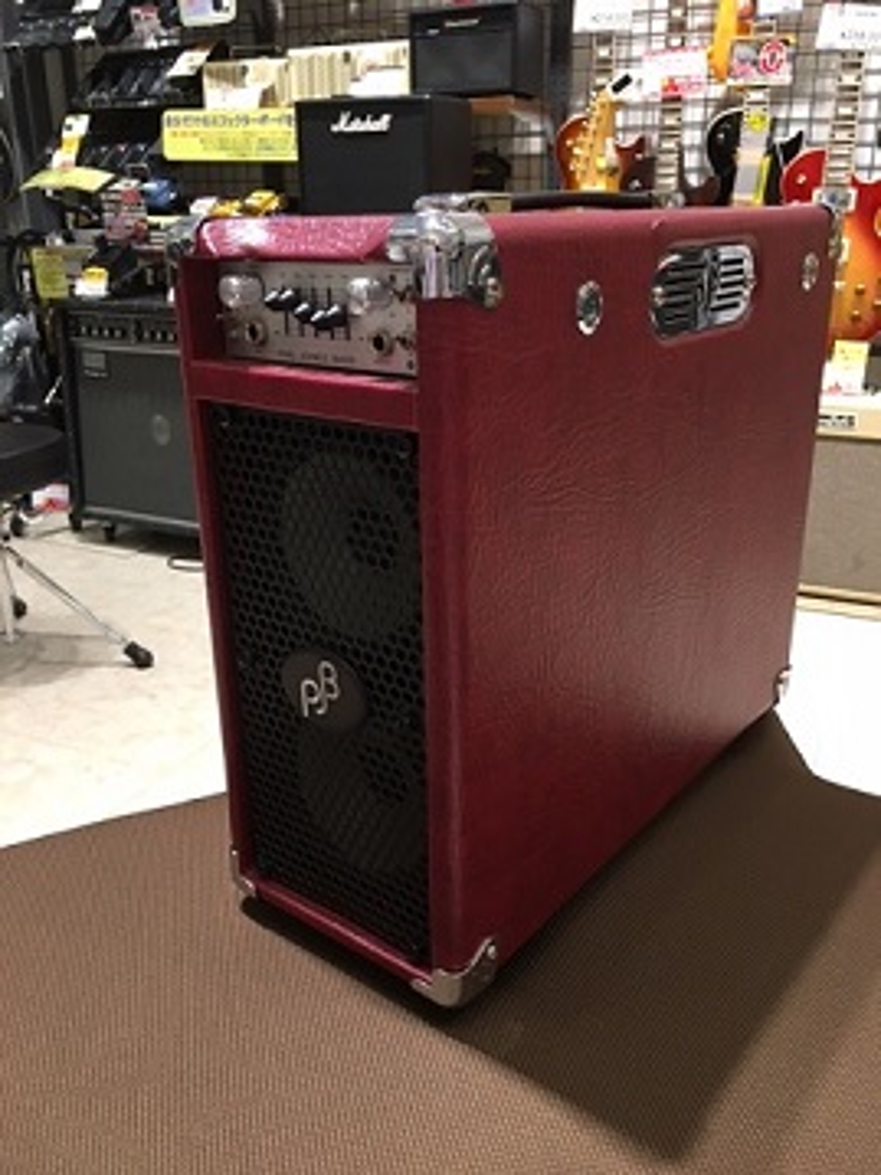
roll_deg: +1.1
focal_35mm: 29
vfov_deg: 61.7
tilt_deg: -20.4
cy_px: 588
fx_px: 985
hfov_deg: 48.2
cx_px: 440
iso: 64
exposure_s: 1/30
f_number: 2.2
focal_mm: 4.15
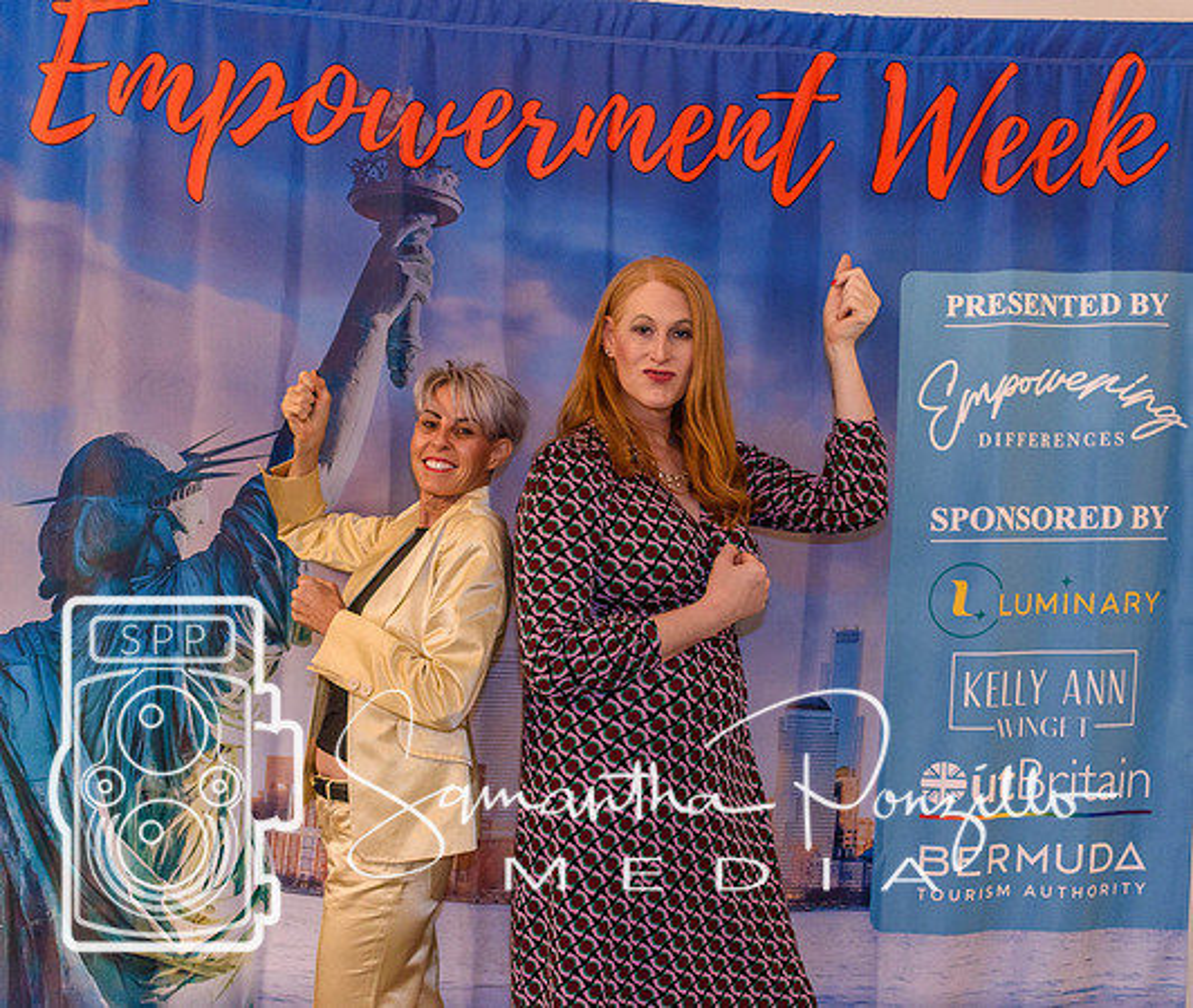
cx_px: 592
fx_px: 1651
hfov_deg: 39.7
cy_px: 504
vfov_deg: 34.0
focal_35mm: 46
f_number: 3.8
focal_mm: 23
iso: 800
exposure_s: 1/60
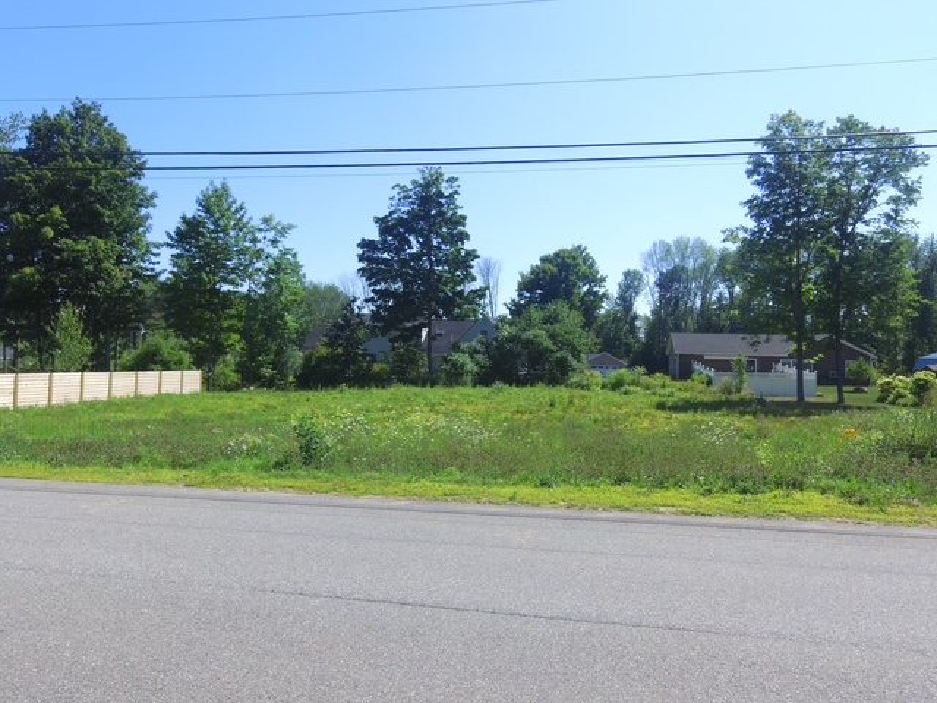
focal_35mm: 20
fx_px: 541
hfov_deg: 81.7
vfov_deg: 66.0
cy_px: 352
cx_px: 468
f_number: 2.8
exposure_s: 1/808
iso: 100
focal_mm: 3.61
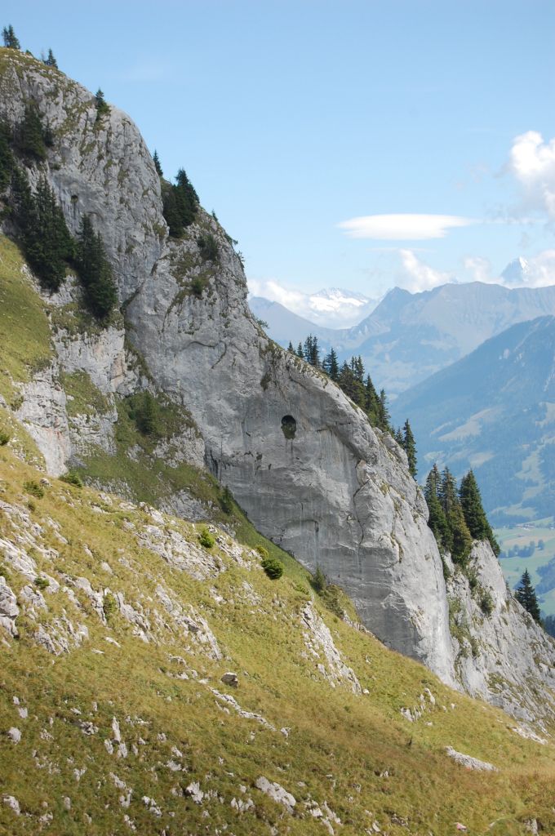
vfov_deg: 24.6
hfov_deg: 16.5
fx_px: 1913
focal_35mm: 82
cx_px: 278
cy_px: 418
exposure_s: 1/320
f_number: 9
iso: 200
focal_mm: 55
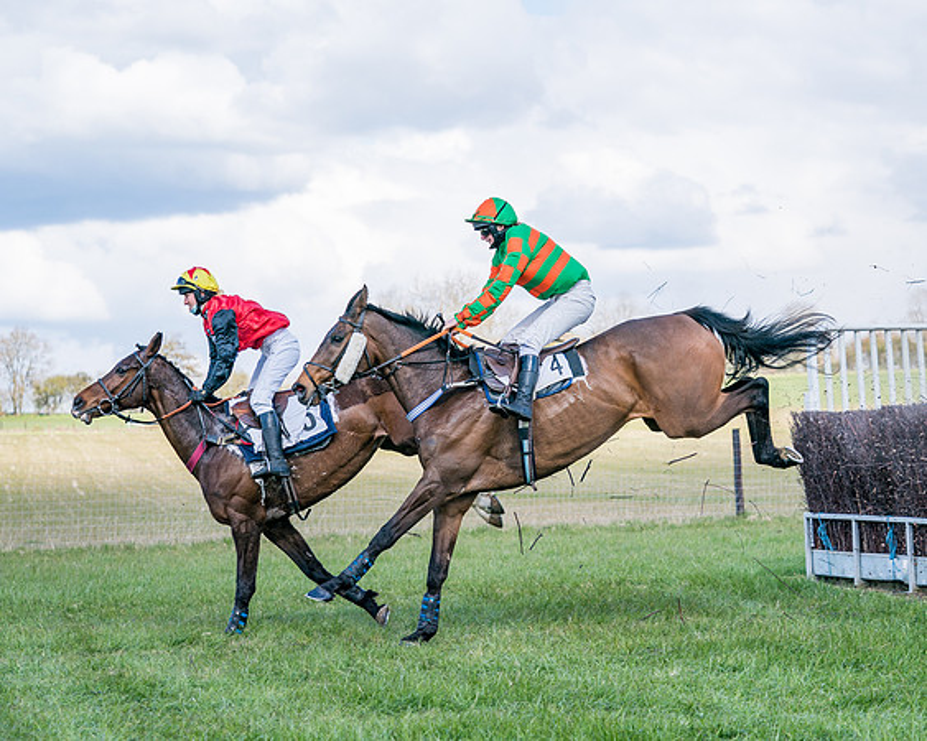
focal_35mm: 95
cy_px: 350
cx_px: 537
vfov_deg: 16.2
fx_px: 2607
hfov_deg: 20.1
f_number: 4
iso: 200
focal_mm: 80
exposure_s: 1/1600
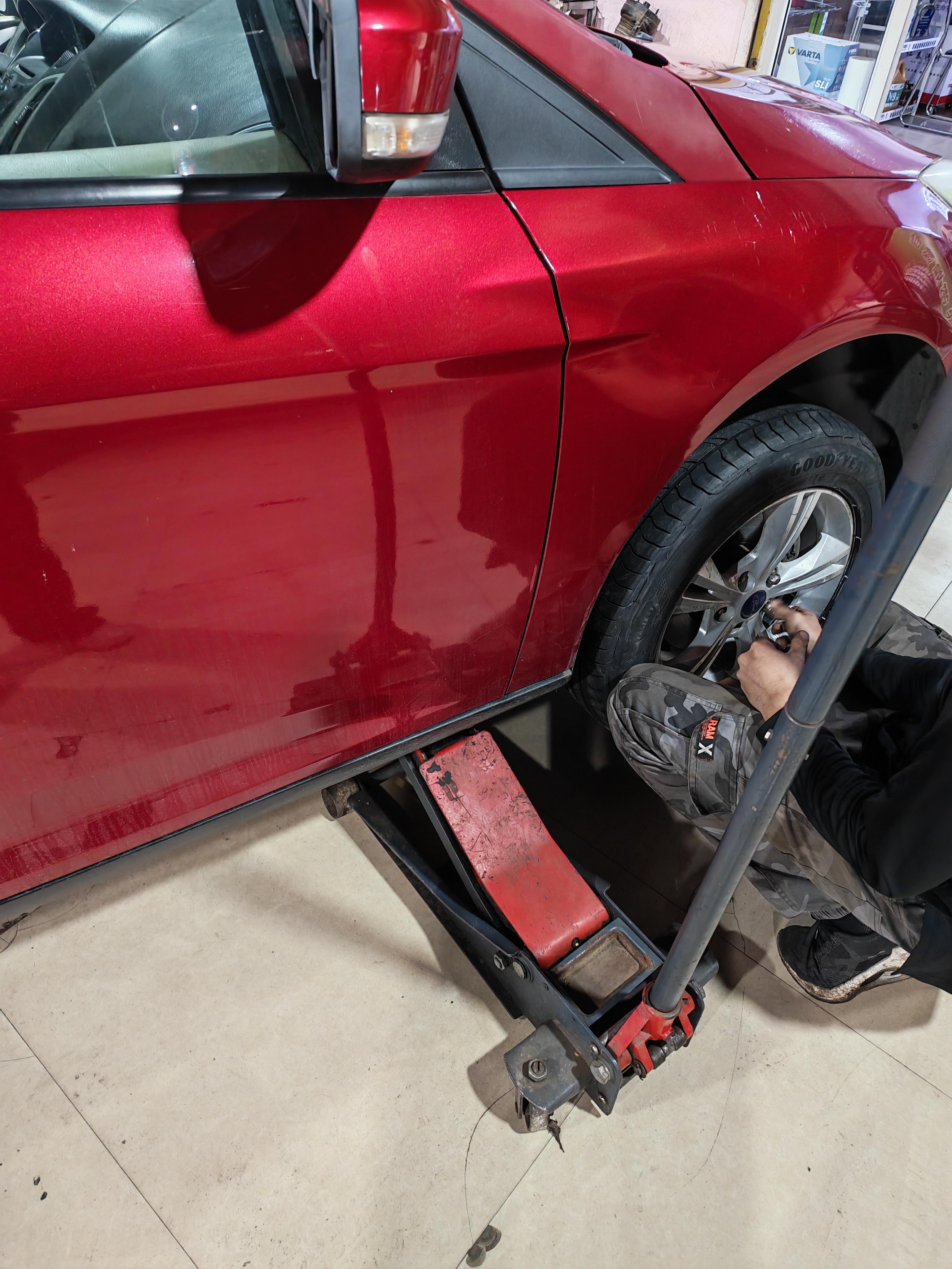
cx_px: 476
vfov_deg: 71.6
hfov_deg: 56.8
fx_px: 880
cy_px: 634
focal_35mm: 24
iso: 2000
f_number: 1.9
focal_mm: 6.12
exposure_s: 1/33
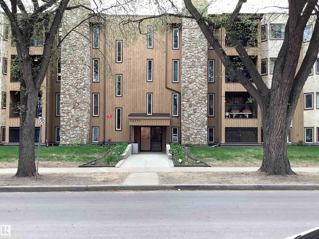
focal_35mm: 31
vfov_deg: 45.4
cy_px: 120
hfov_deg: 58.4
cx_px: 160
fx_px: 286
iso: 80
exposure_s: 1/120
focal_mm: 3.3
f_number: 2.4
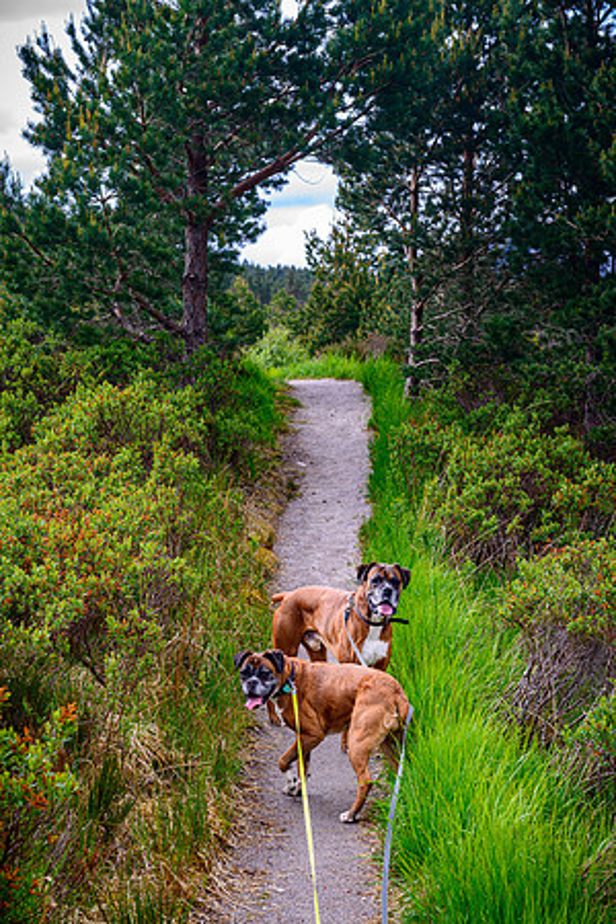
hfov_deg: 19.5
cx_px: 308
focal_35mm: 70
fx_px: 1797
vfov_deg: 28.8
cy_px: 462
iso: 720
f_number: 8
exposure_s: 1/80
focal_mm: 70
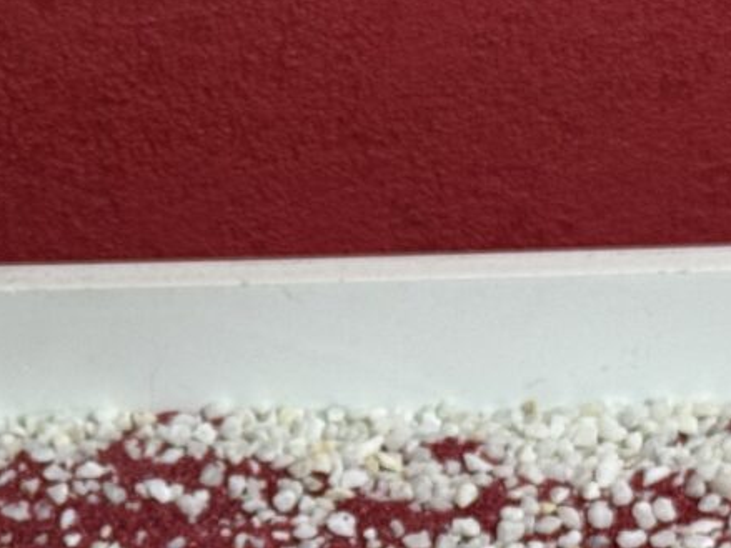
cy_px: 816
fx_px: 3547
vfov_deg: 8.6
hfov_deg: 11.7
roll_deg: +2.4
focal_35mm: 168
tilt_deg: -39.6
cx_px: 98
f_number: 1.78
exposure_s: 1/50
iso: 50
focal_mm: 6.76
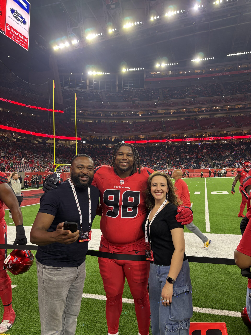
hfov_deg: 53.1
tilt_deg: +1.1
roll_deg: +1.0
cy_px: 168
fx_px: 251
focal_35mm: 26
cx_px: 126
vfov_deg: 67.3
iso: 125
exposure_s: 1/96
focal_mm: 5.96
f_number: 1.6
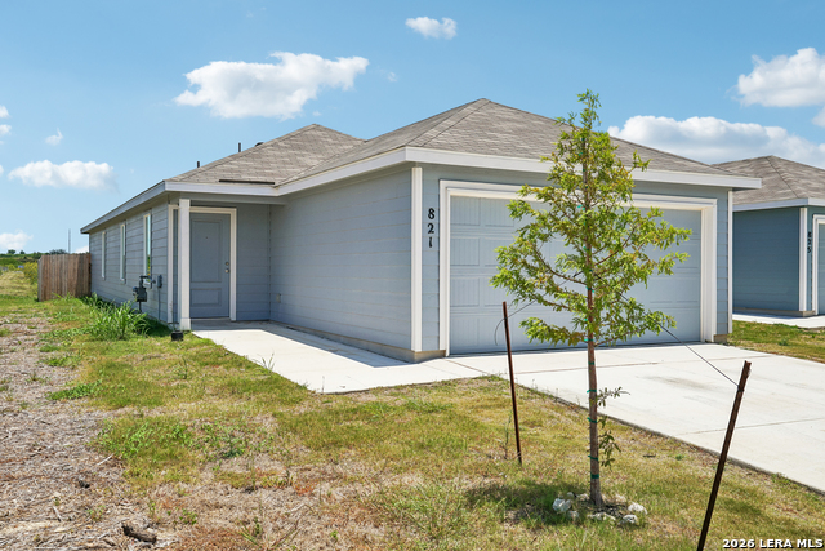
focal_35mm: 32
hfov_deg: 58.7
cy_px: 276
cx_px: 412
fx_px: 733
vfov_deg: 41.1
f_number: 8
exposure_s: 1/1000
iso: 200
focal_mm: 32
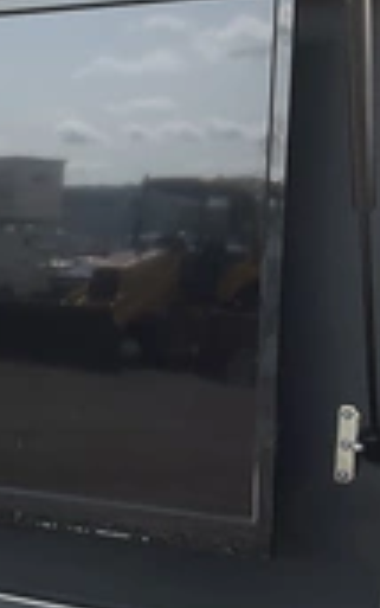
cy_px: 313
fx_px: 1192
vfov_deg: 28.6
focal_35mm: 72
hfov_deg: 17.4
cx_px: -57
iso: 25
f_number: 1.8
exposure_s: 1/1250
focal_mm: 3
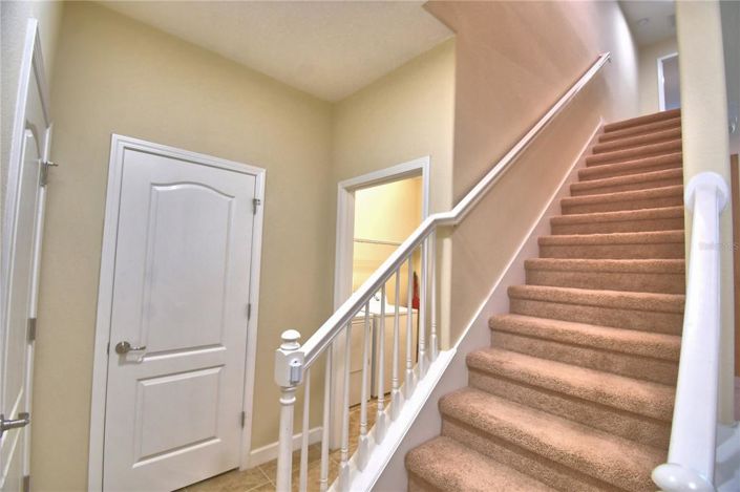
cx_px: 370
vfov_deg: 77.2
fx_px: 308
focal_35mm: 15
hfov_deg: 100.4
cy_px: 246
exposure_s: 1/50
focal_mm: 10
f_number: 4.5
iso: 400
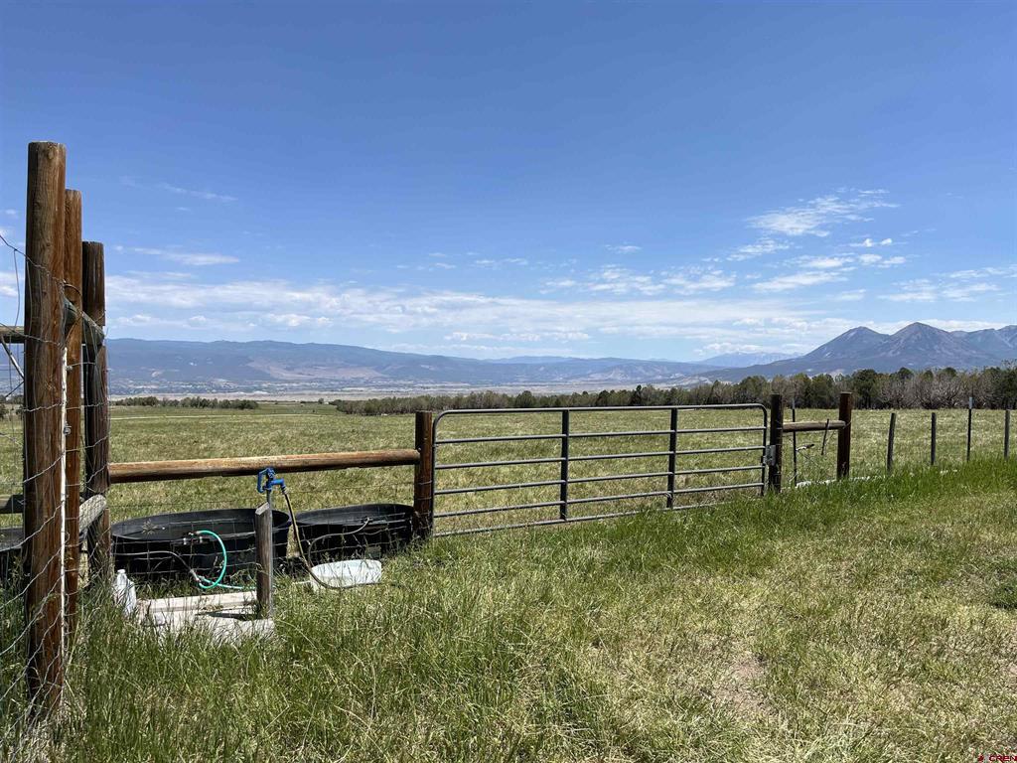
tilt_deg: -1.2
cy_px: 382
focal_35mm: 26
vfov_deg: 53.1
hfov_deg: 67.3
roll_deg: -0.5
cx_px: 508
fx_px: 764
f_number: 1.6
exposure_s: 1/4651
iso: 50
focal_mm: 5.1
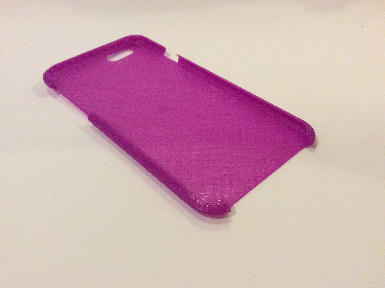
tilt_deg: -39.3
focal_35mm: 32
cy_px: 144
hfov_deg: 56.9
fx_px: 355
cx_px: 192
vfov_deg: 44.1
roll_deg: +3.8
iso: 320
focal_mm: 3.3
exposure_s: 1/25
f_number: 2.4
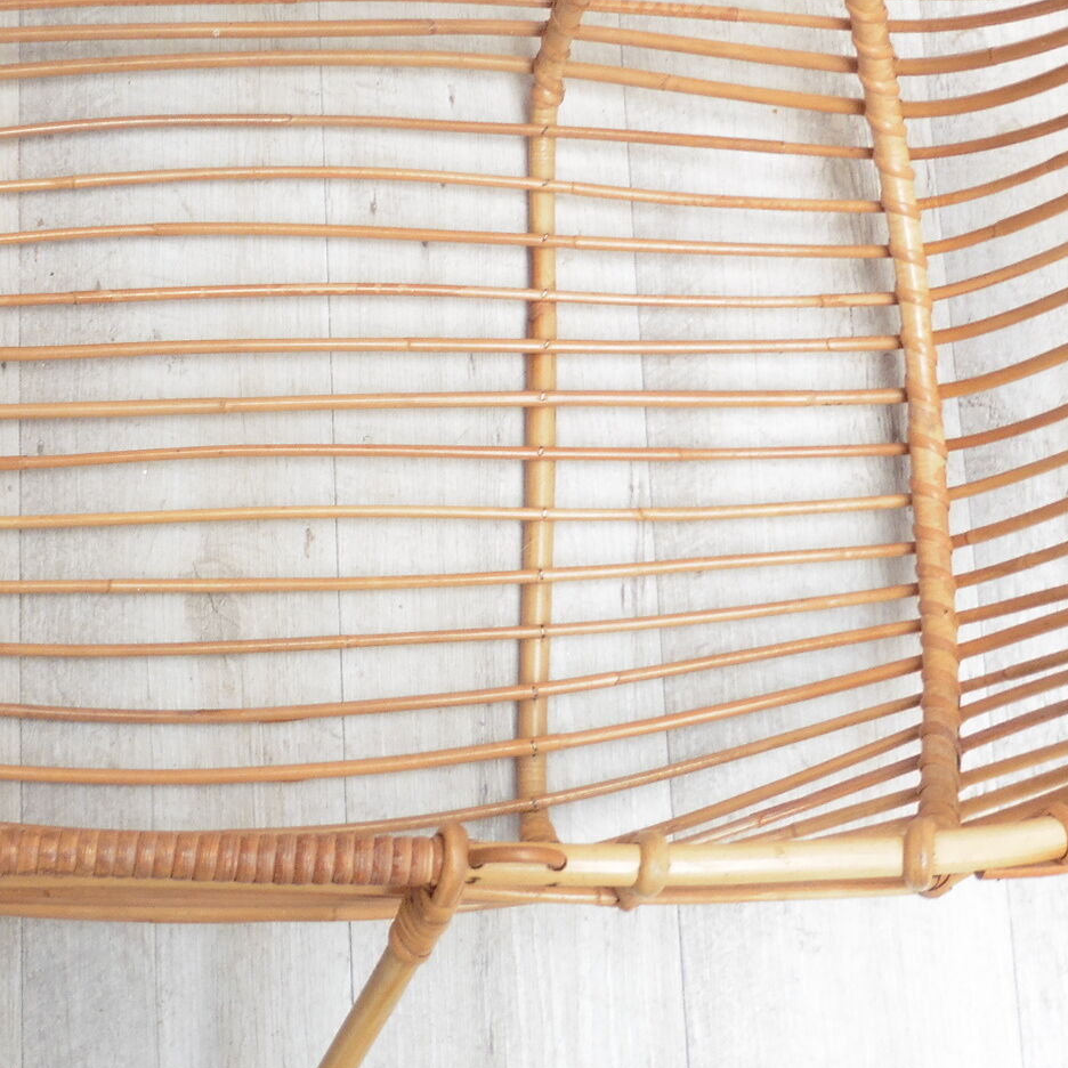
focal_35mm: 58
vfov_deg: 29.4
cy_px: 388
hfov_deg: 28.9
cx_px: 201
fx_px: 2025
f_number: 3.6
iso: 125
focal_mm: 5.4
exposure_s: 1/60
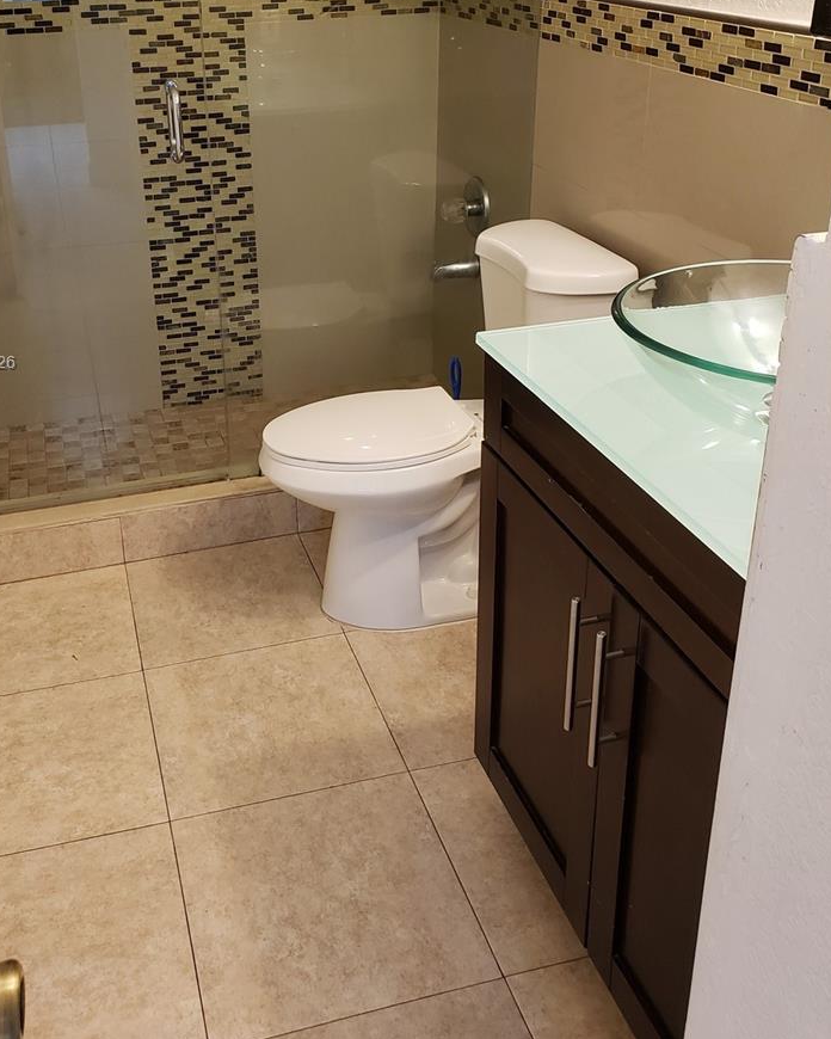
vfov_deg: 50.8
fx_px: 1076
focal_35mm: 35
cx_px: 332
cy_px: 364
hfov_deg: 42.0
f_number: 2.4
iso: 250
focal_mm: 4.3
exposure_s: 1/40
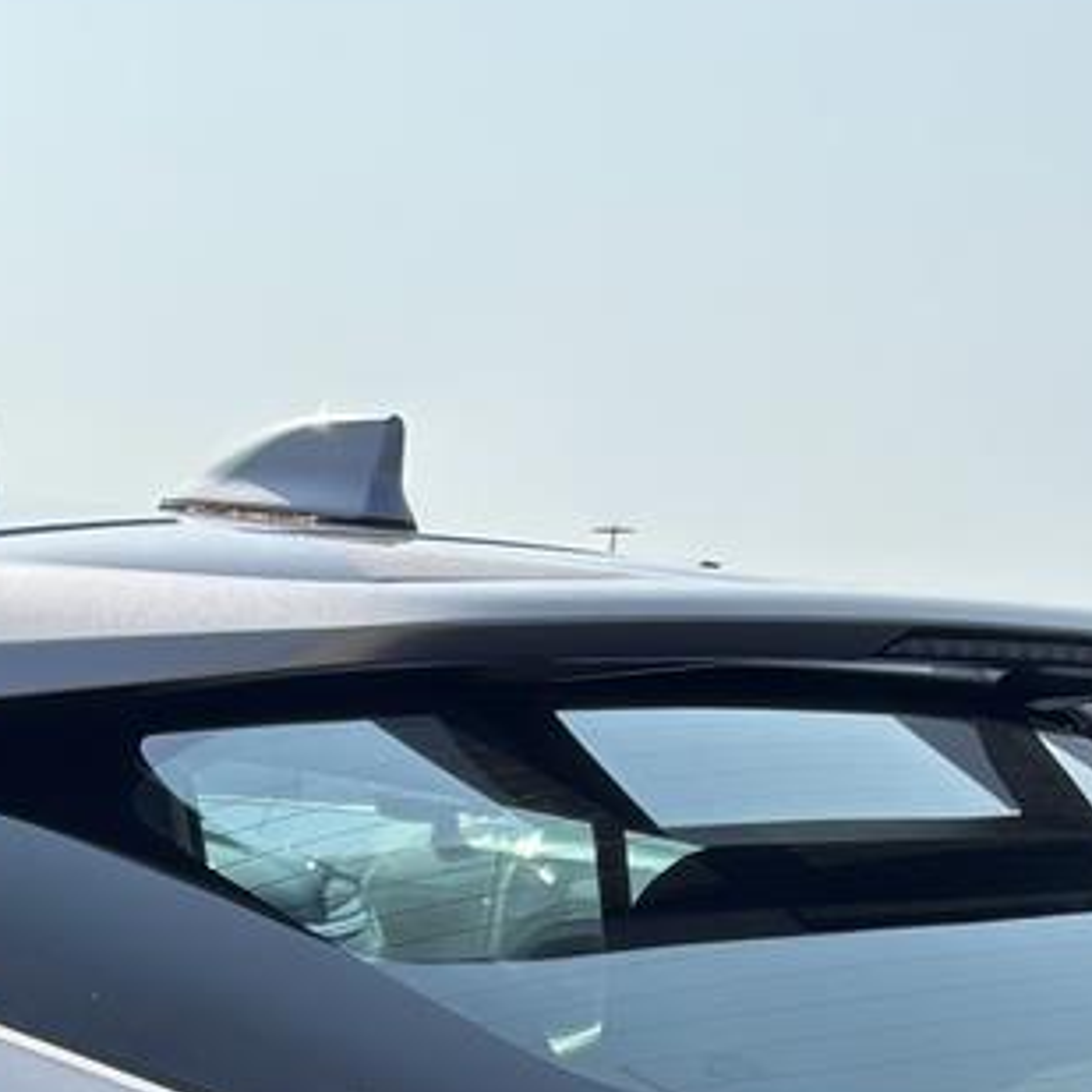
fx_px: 4247
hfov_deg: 14.3
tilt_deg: -13.7
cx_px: -163
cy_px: 1841
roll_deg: -2.6
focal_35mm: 119
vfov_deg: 13.4
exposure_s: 1/2242
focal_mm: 5.96
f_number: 1.6
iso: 50
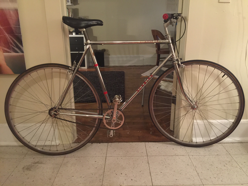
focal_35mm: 29
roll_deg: +0.1
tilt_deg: -17.6
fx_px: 208
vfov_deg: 48.2
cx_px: 124
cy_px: 93
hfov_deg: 61.7
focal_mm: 4.15
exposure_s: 1/10
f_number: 2.2
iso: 100
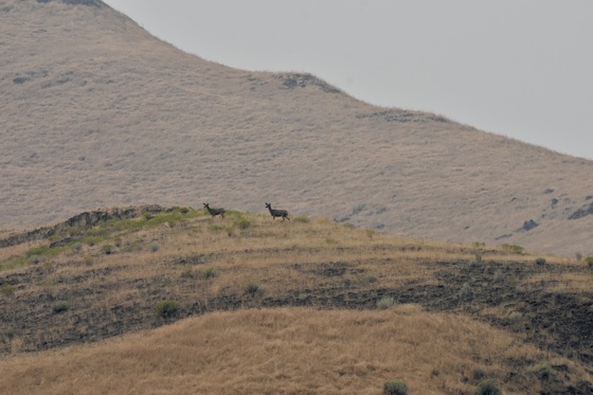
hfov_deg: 5.1
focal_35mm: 405
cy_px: 198
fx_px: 6669
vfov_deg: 3.4
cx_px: 296
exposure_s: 1/1000
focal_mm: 270
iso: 800
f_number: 8
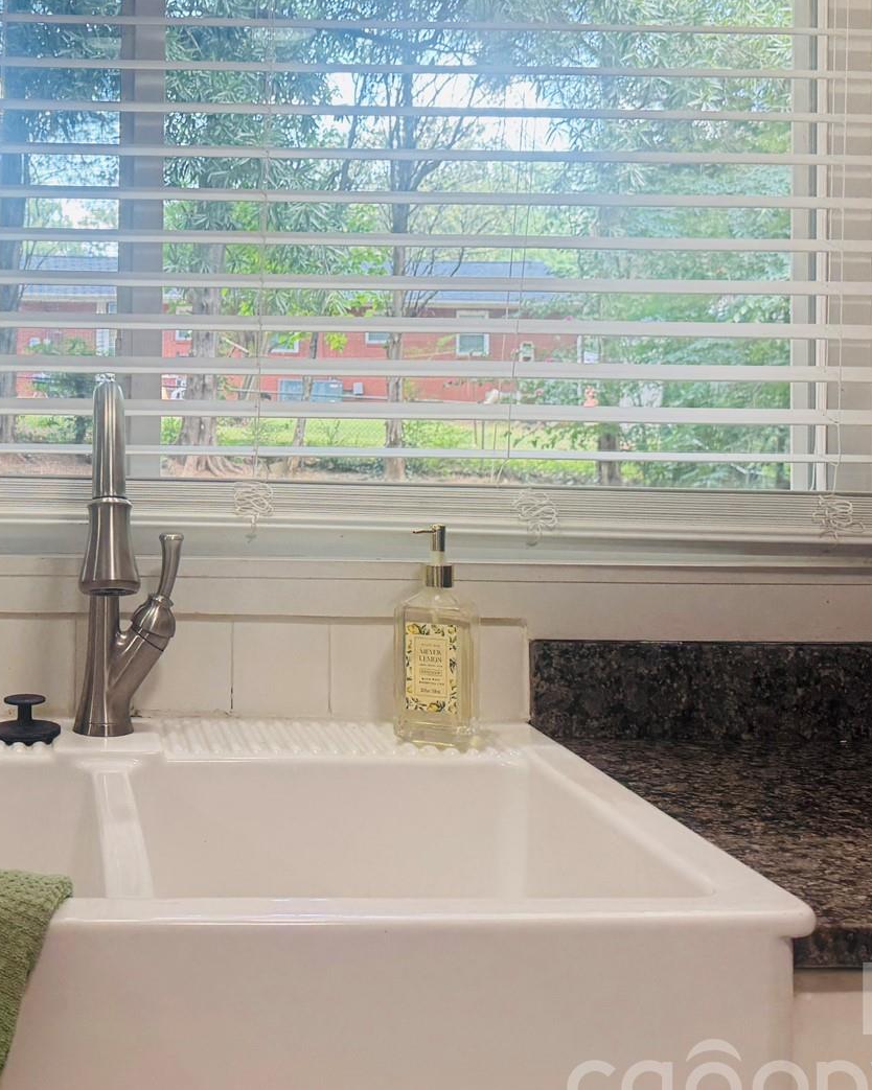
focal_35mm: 46
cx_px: 125
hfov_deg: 31.5
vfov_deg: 39.9
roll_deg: -1.5
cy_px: 365
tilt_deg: +1.2
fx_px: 1484
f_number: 1.78
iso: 100
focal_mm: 6.76
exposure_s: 1/120
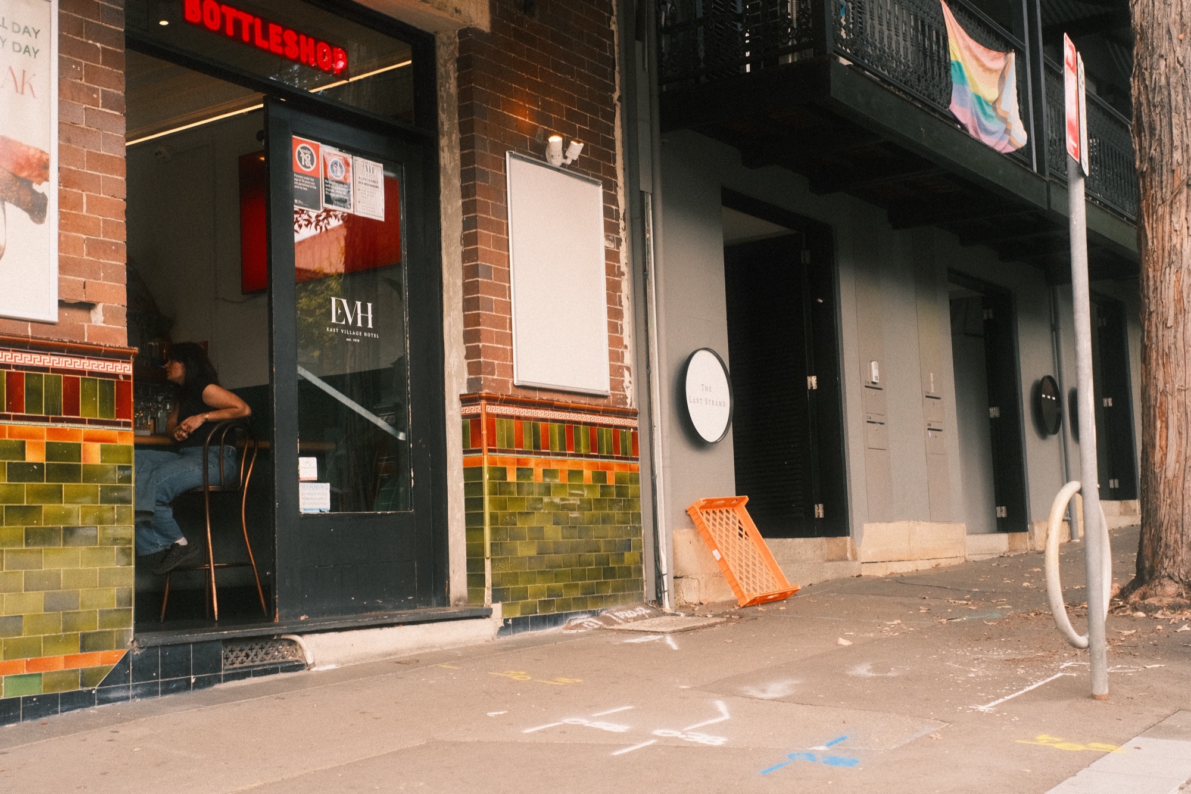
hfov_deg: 46.4
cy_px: 397
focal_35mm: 42
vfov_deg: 31.9
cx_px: 596
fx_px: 1389
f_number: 4.5
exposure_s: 1/750
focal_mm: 28
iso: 2000
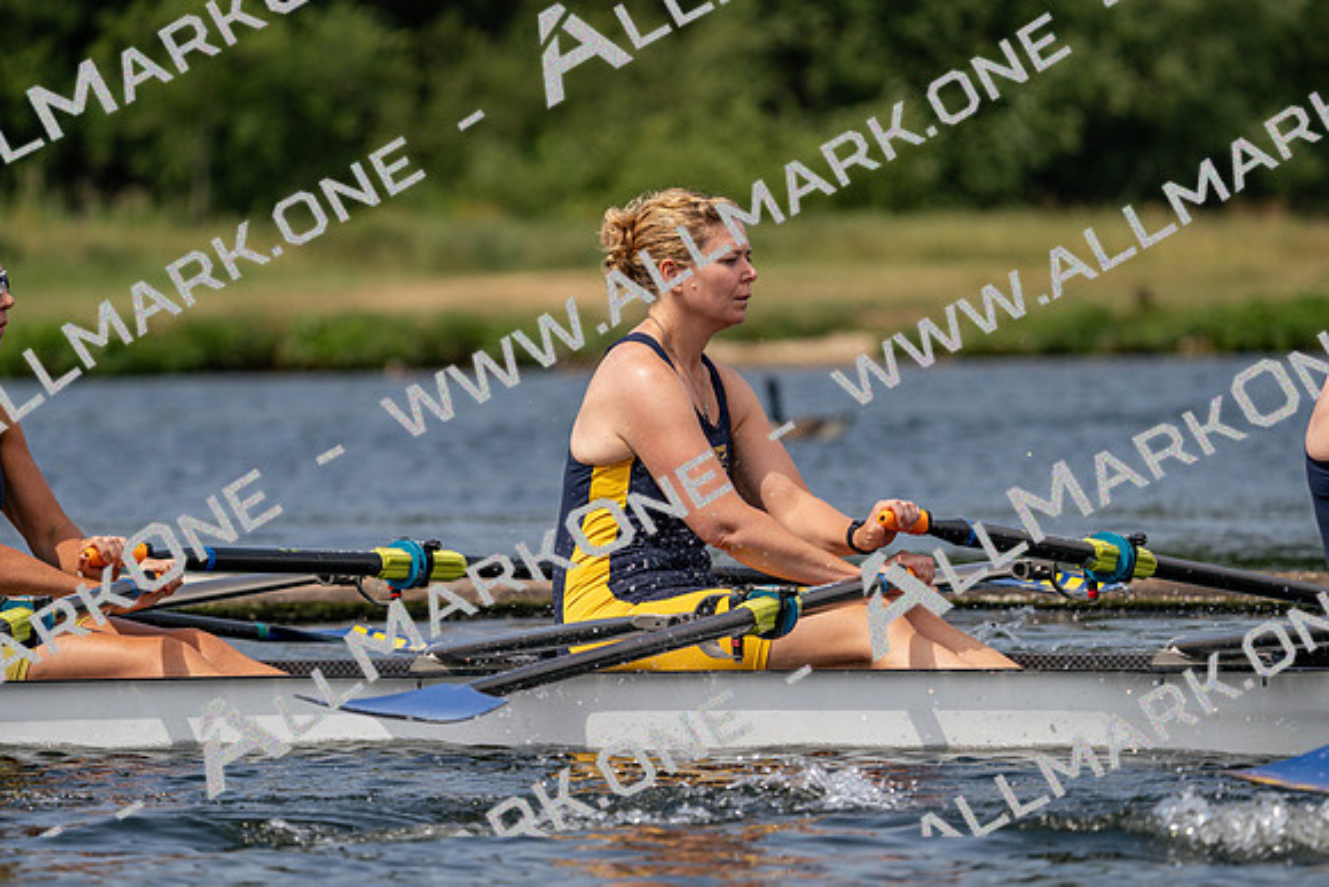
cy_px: 444
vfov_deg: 4.6
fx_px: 11077
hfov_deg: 6.9
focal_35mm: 300
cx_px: 664
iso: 250
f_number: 6.3
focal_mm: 300
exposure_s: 1/1600
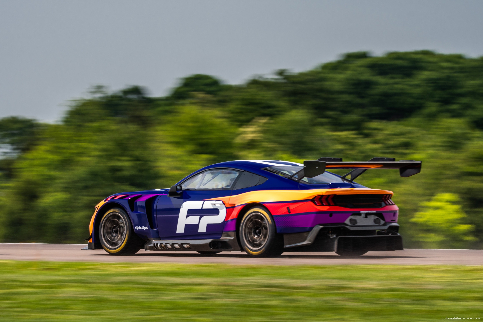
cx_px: 242
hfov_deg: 7.2
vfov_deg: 4.8
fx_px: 3823
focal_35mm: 285
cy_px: 161
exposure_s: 1/100
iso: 100
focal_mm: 190
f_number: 9
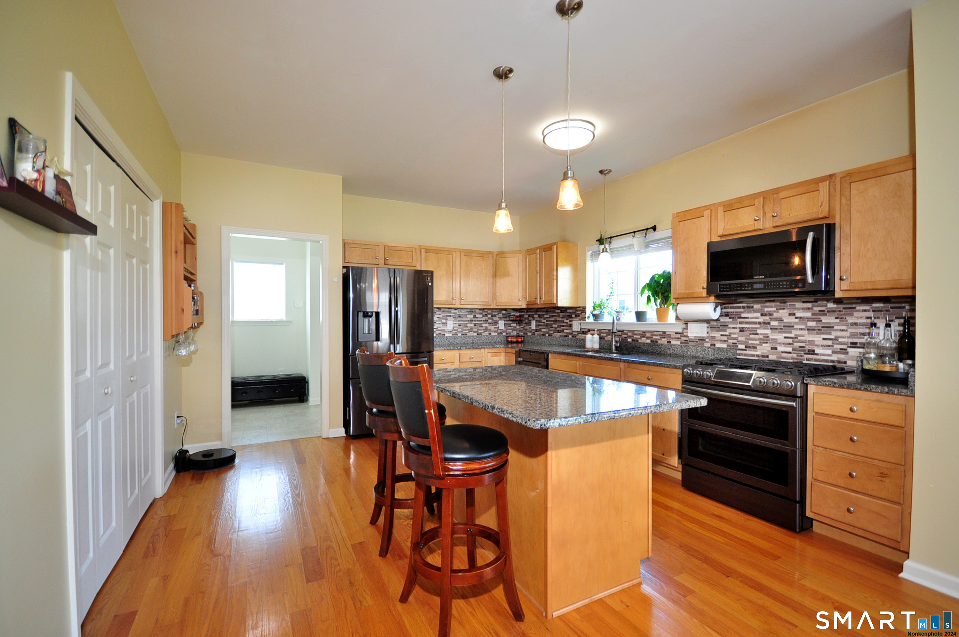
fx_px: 439
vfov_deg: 71.9
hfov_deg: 95.1
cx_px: 480
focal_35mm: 16
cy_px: 318
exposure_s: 1/100
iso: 640
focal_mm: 11
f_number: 4.2
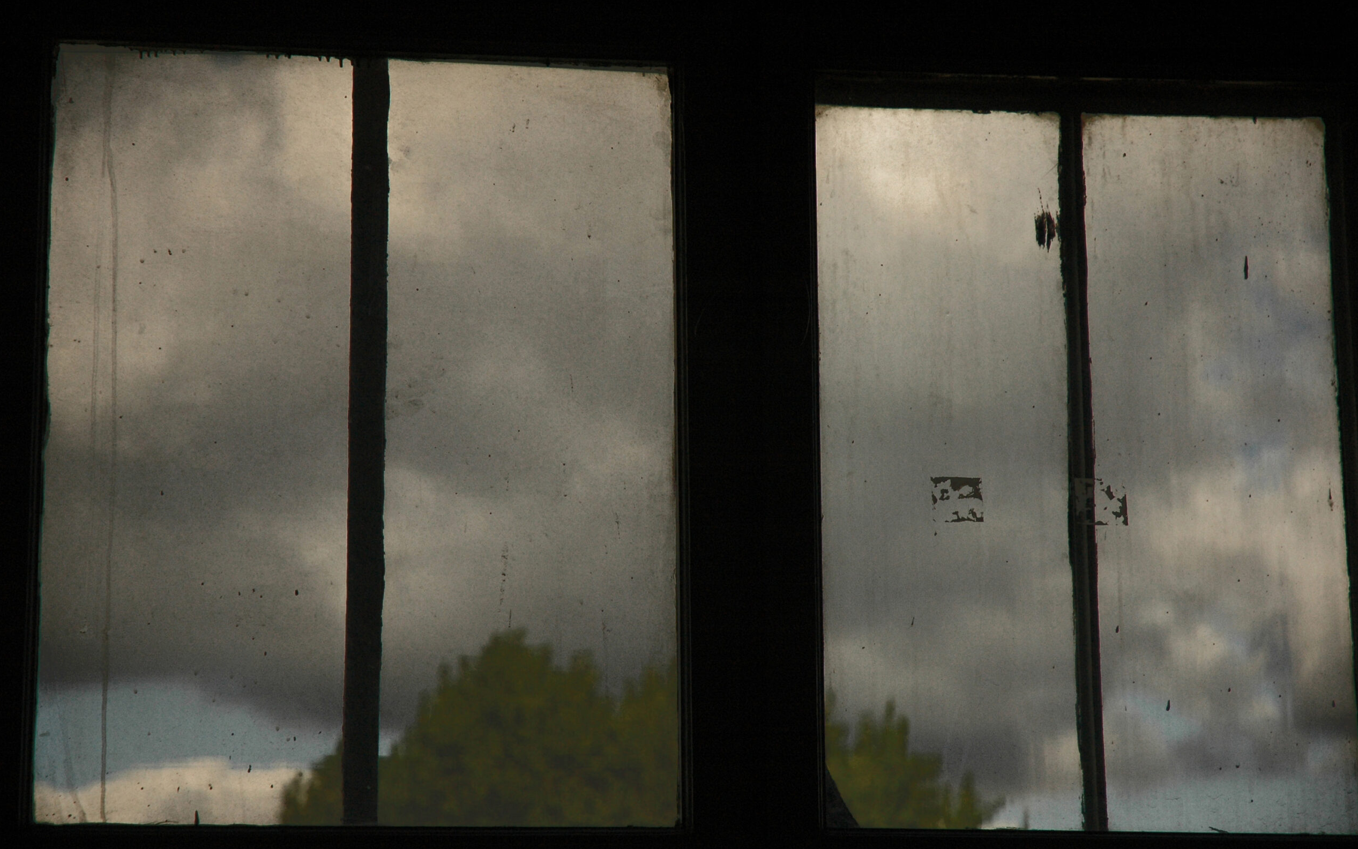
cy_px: 398
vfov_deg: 12.1
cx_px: 675
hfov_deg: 19.3
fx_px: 3997
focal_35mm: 108
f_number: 4.5
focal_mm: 70
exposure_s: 1/2000
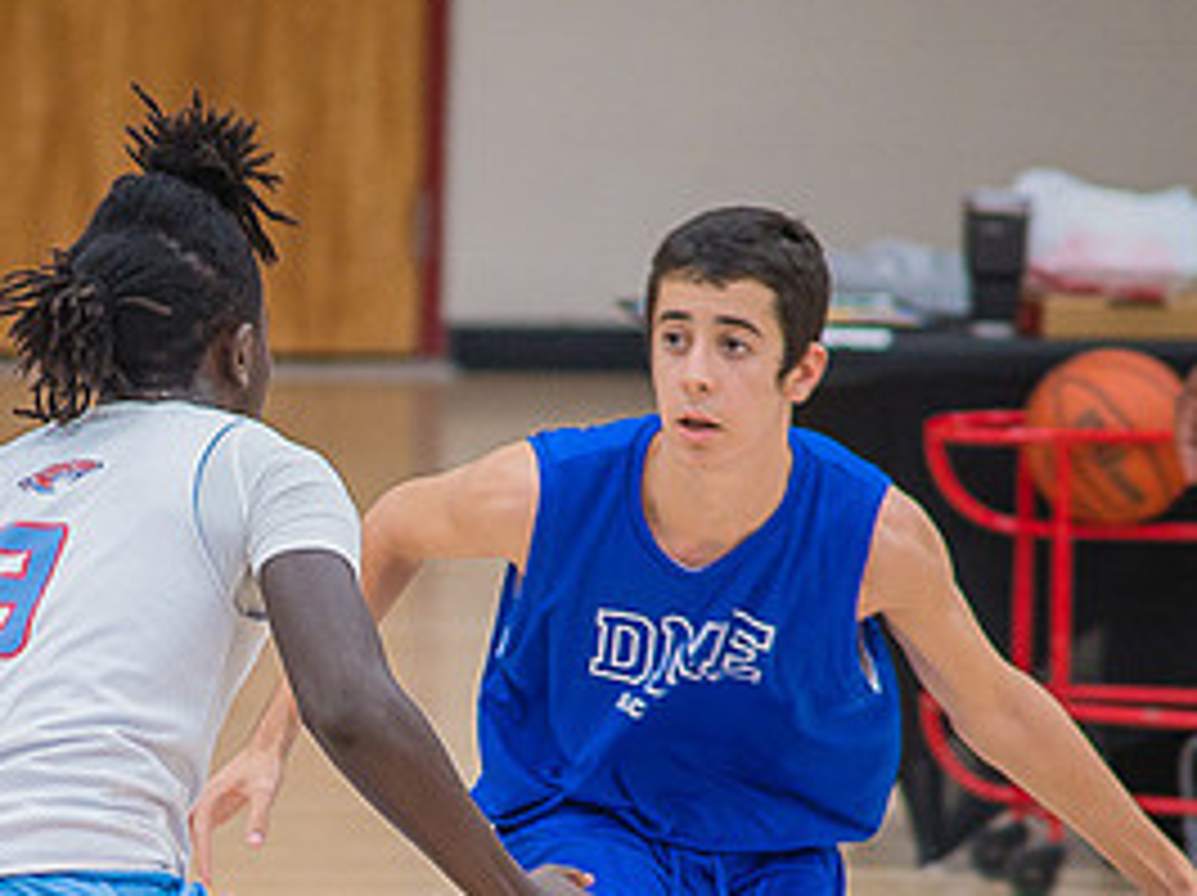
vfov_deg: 3.1
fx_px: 16652
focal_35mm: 482
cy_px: 693
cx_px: 176
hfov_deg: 4.1
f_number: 5.3
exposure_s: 1/250
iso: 1000
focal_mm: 230
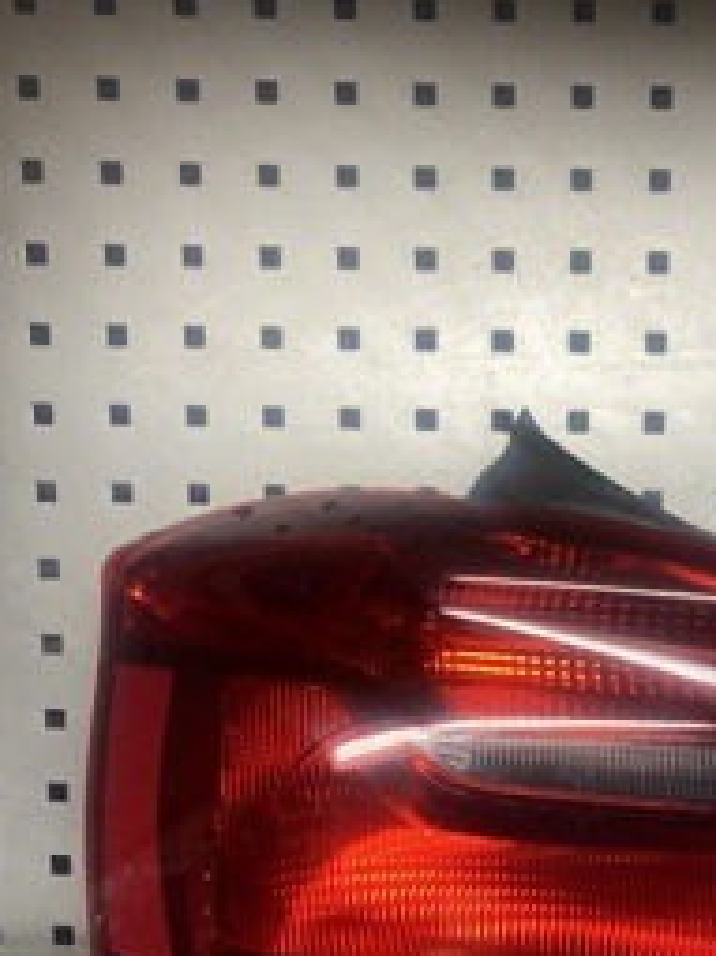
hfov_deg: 29.1
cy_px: 825
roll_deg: -1.0
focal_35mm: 49
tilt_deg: -21.6
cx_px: 555
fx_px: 1352
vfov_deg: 36.9
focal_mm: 4.25
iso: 50
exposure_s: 1/100
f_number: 1.8
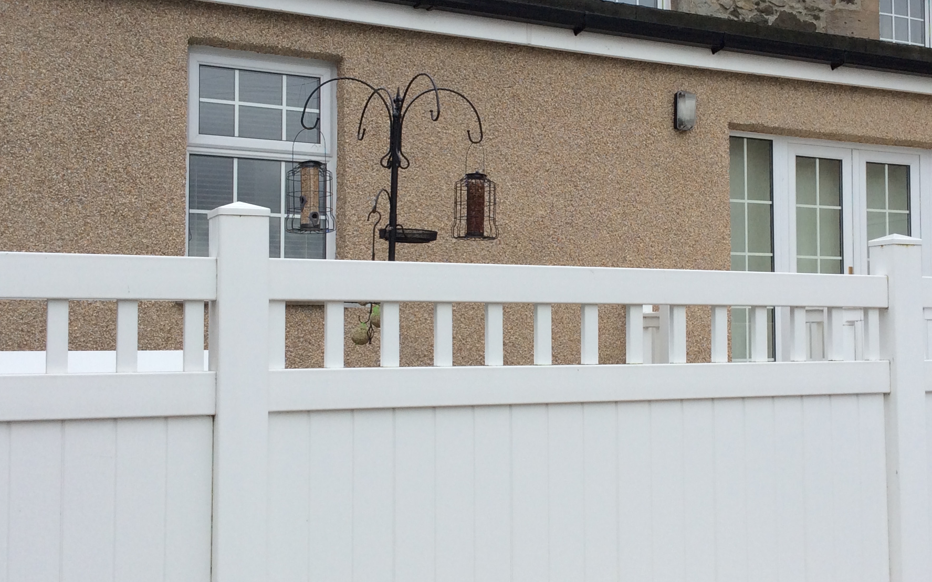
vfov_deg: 25.3
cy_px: 273
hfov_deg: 39.4
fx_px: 1295
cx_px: 568
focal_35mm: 51
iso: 32
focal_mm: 3.3
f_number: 2.4
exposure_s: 1/314
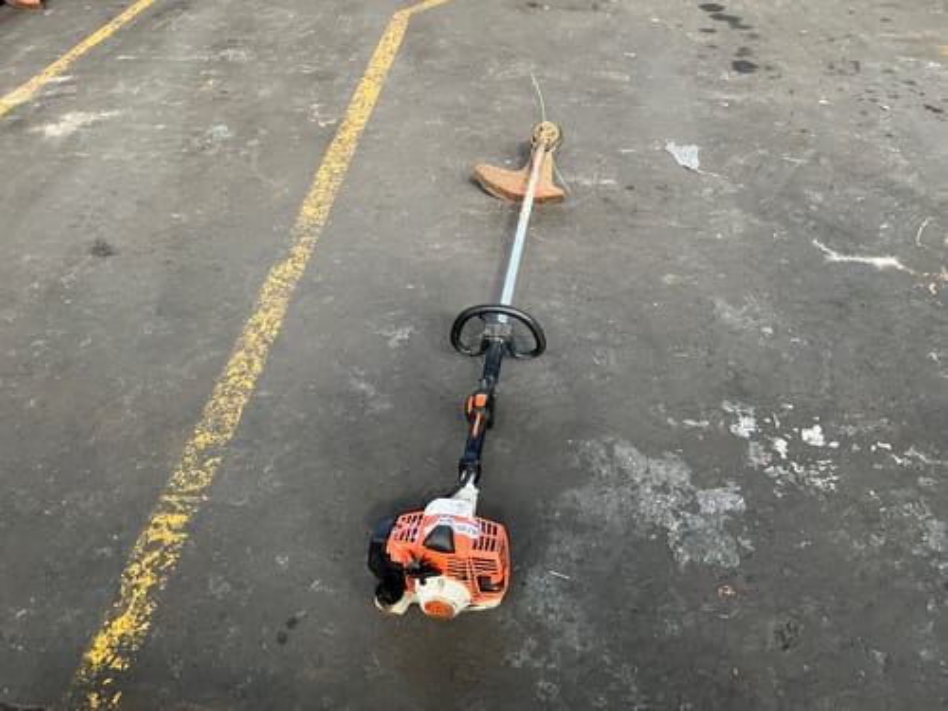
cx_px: 474
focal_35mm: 28
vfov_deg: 49.7
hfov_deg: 63.4
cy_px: 356
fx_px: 767
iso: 80
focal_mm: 3
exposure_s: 1/60
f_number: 1.8
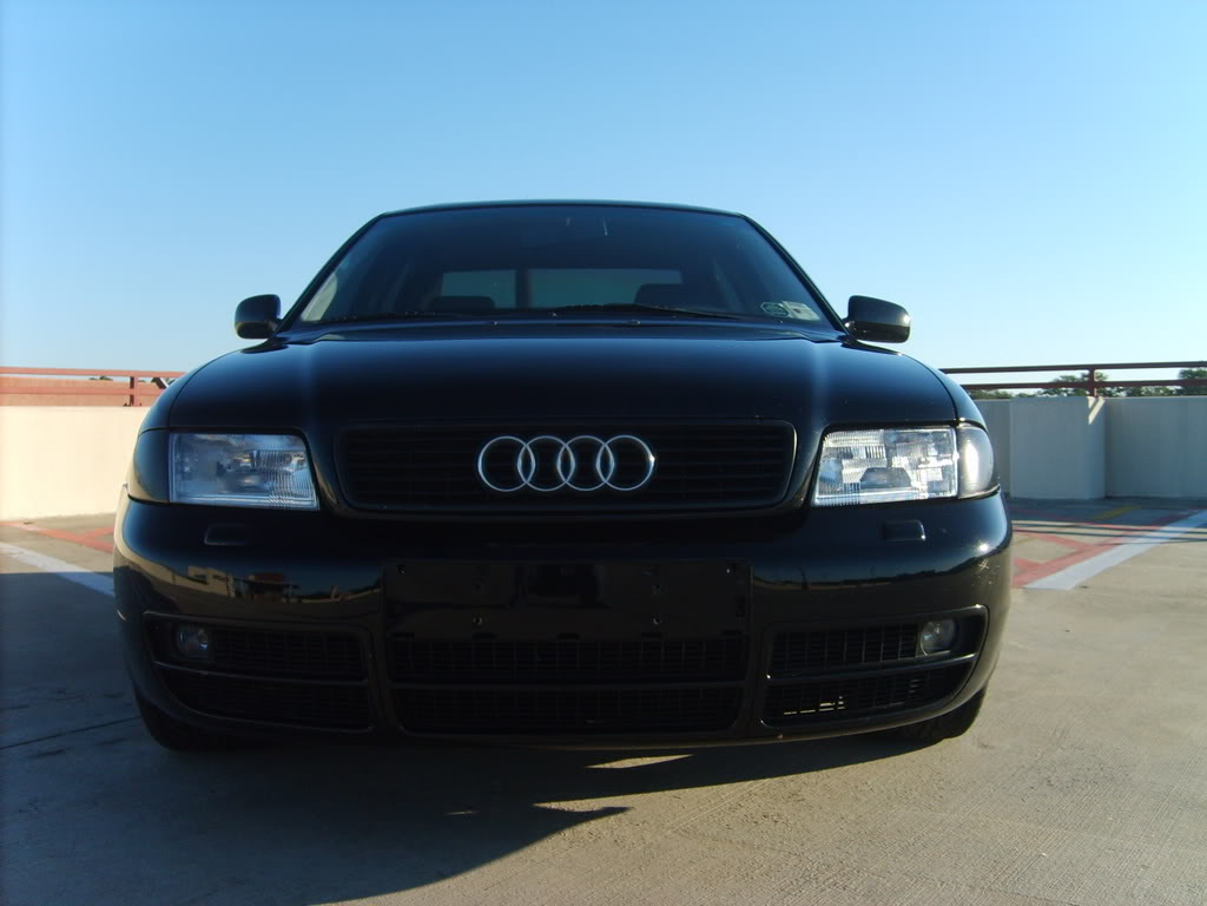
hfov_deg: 52.6
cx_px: 604
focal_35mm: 35
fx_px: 1220
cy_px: 453
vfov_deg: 40.7
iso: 50
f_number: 2.8
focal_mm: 5.8
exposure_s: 1/750
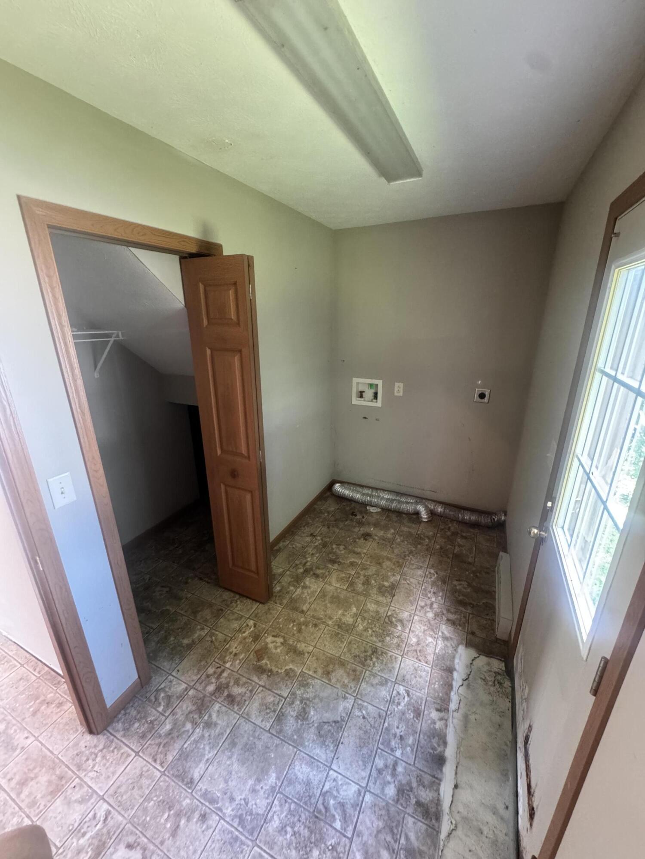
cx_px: 322
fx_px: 348
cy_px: 430
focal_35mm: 14
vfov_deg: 102.1
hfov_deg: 85.7
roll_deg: +0.9
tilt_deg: -18.0
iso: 800
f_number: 2.2
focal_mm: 2.22
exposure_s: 1/60
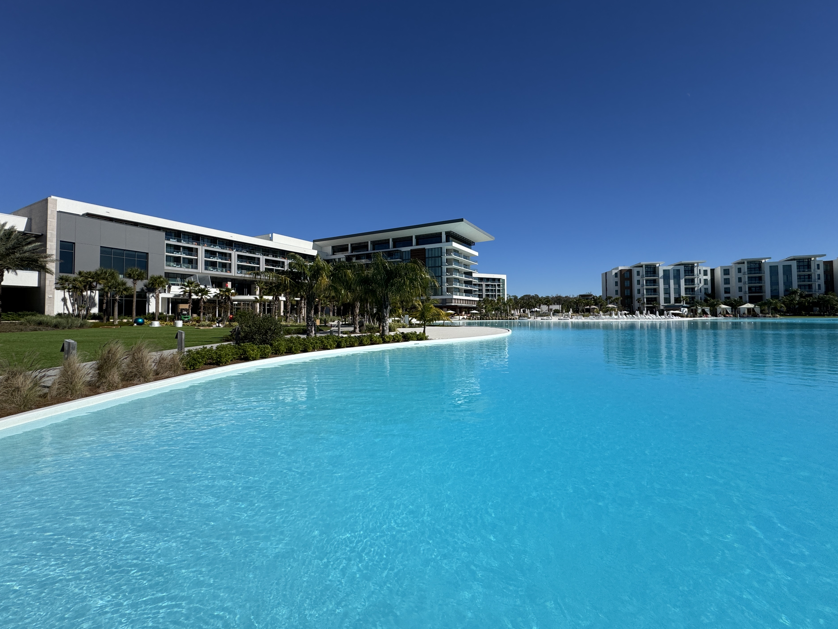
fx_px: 363
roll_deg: +0.2
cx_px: 429
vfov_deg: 81.7
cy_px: 304
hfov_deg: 98.2
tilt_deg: +1.3
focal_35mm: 15
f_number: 2.2
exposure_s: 1/3717
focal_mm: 2.22
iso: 40
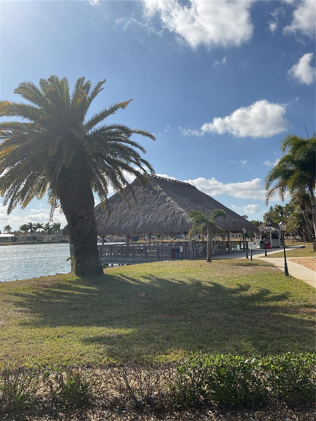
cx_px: 158
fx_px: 353
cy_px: 210
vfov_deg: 61.7
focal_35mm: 29
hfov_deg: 48.2
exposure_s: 1/3322
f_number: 1.8
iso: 16
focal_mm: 3
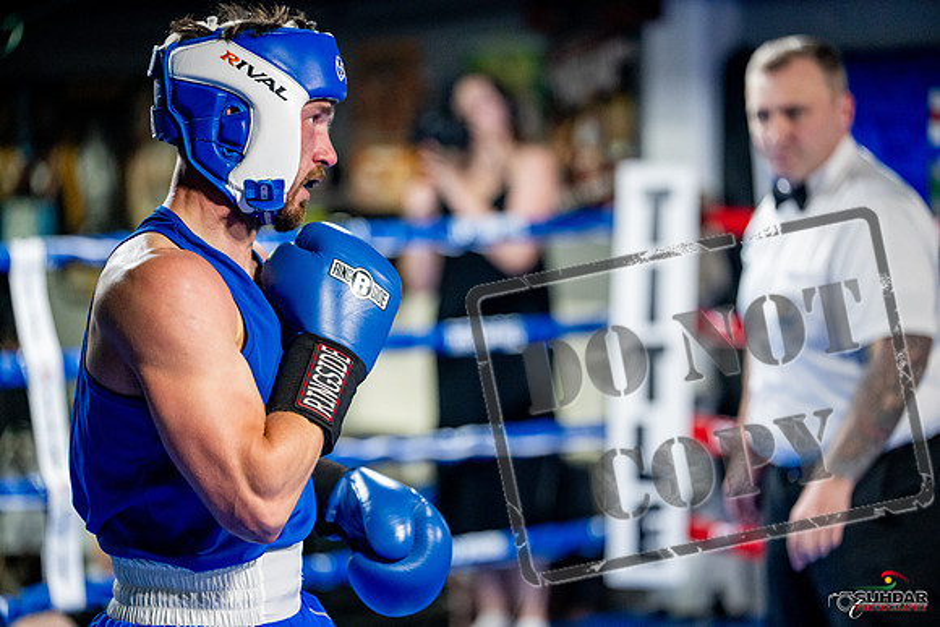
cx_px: 470
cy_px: 314
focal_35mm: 100
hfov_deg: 20.4
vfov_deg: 13.7
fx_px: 2612
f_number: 2
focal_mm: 100
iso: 5000
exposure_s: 1/1000
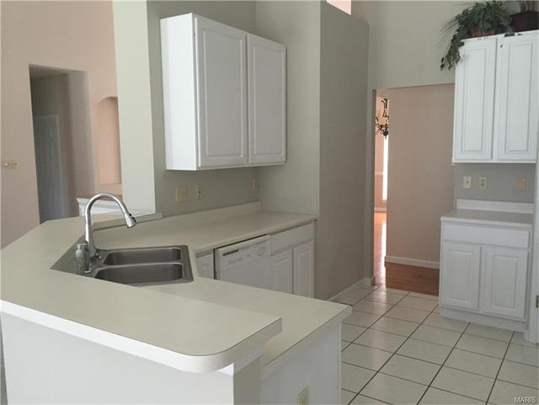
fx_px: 452
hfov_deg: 61.7
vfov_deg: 48.2
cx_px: 270
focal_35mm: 29
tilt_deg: -6.0
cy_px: 202
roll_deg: +0.0
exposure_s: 1/33
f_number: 2.2
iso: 160
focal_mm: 4.15
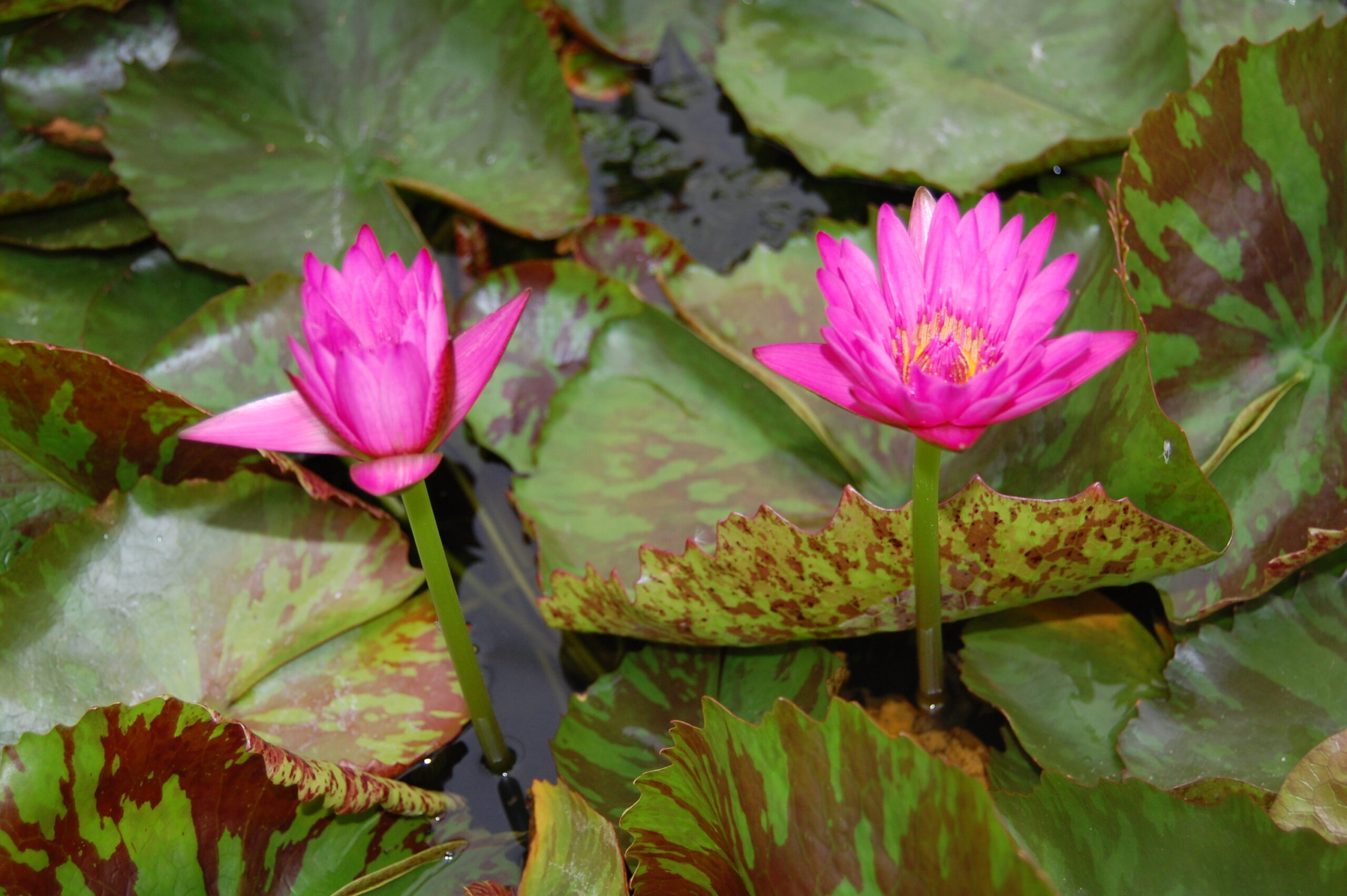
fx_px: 1963
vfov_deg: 25.7
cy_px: 448
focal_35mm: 52
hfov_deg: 37.9
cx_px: 674
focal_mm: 35
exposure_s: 1/60
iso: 400
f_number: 4.8
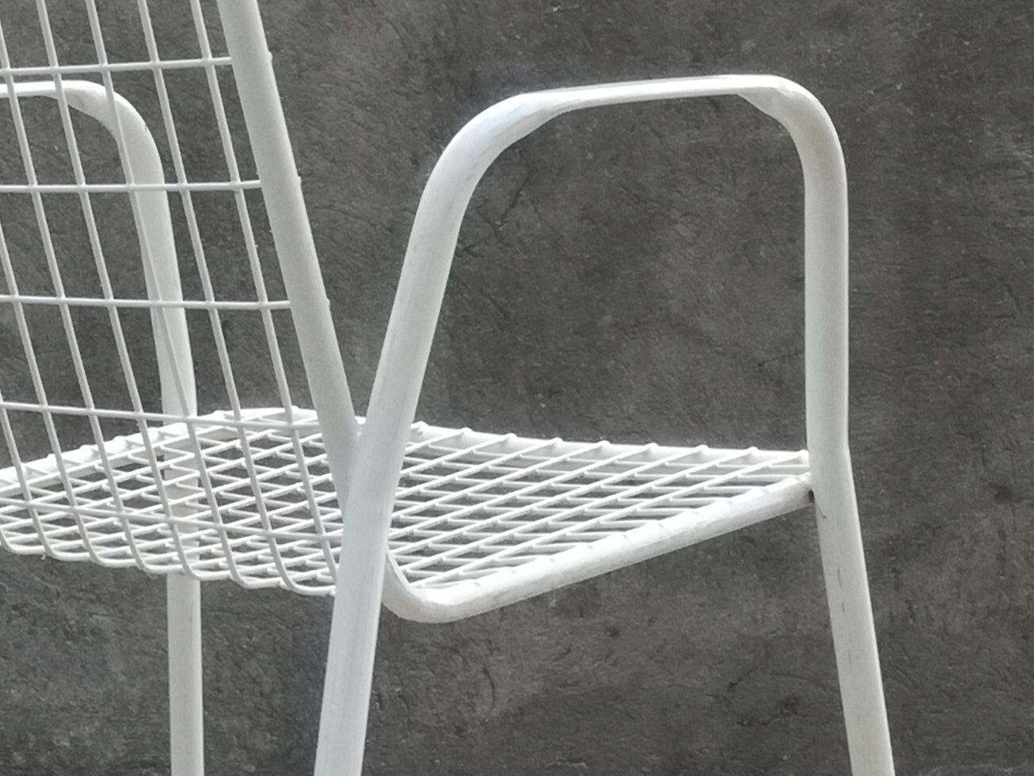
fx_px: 2569
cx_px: -513
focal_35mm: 86
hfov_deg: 19.8
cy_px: 667
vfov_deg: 17.0
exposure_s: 1/107
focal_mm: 3.79
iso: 50
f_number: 2
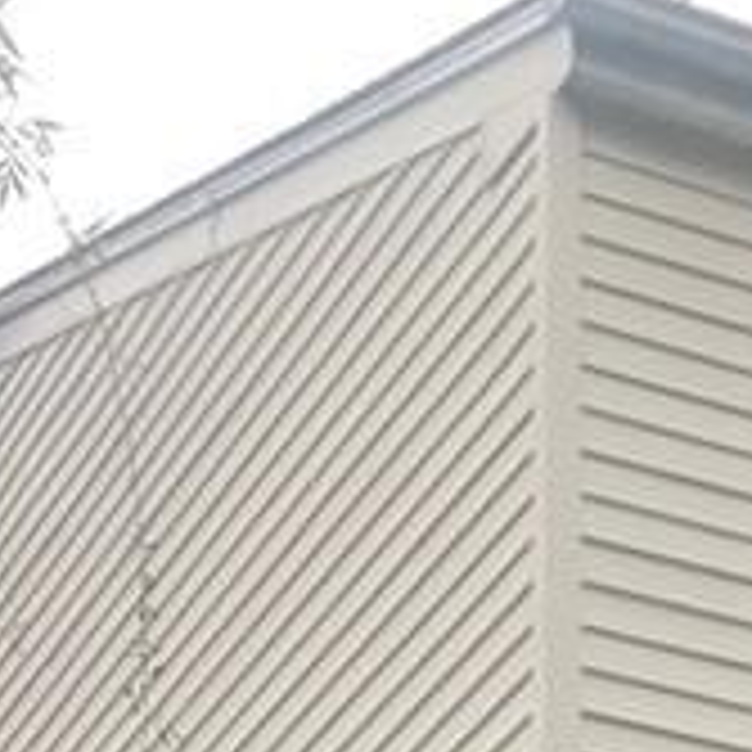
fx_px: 3859
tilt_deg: +11.5
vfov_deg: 10.2
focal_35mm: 157
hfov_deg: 10.3
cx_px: 1459
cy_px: 1563
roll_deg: +2.7
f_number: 2.2
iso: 32
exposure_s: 1/60
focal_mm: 4.15
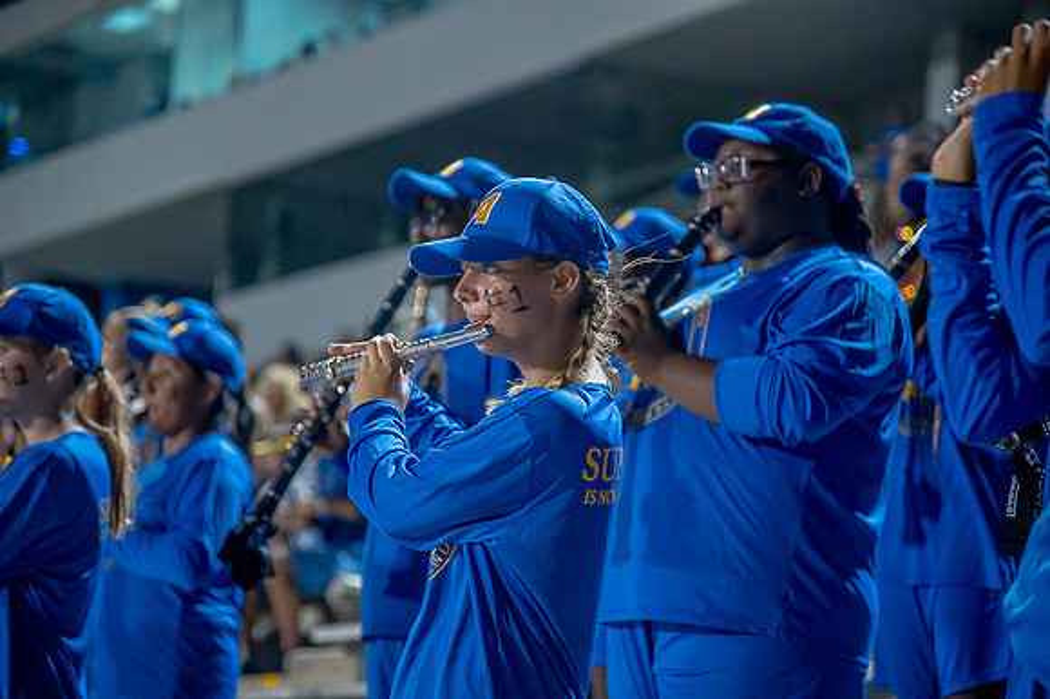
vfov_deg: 11.4
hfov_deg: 17.1
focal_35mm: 120
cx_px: 525
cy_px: 350
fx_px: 3498
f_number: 4
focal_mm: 120
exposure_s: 1/200
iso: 2000
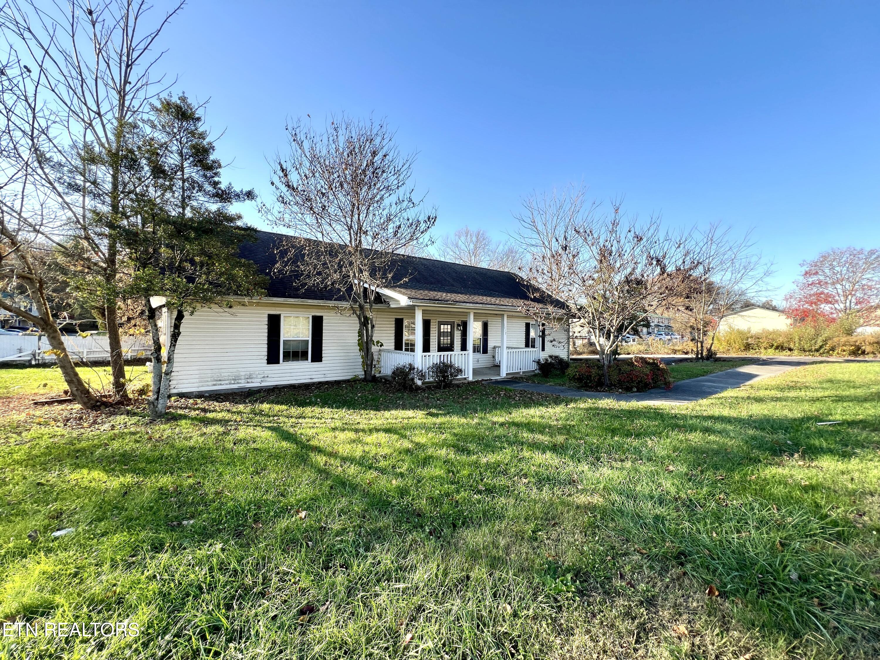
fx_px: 330
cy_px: 330
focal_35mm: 13
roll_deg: -1.3
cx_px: 440
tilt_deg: -0.8
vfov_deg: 89.9
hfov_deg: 106.2
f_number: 1.8
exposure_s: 1/322
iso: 32
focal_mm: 1.57
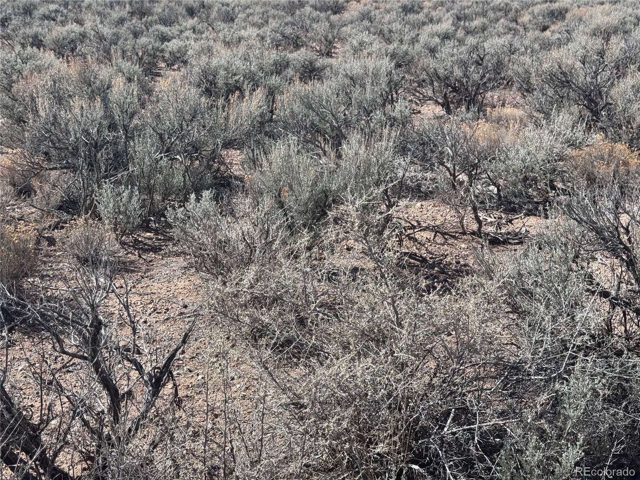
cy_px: 240
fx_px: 887
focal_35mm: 48
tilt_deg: -17.3
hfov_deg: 39.7
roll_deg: -0.5
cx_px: 320
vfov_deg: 30.3
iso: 64
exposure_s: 1/3425
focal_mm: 6.76
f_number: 1.78
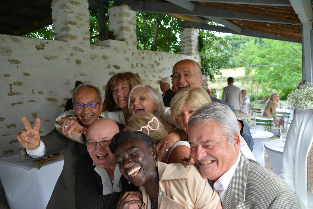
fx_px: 287
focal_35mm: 33
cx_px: 156
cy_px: 104
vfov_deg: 40.0
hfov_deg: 57.2
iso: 400
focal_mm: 22
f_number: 4
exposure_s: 1/60
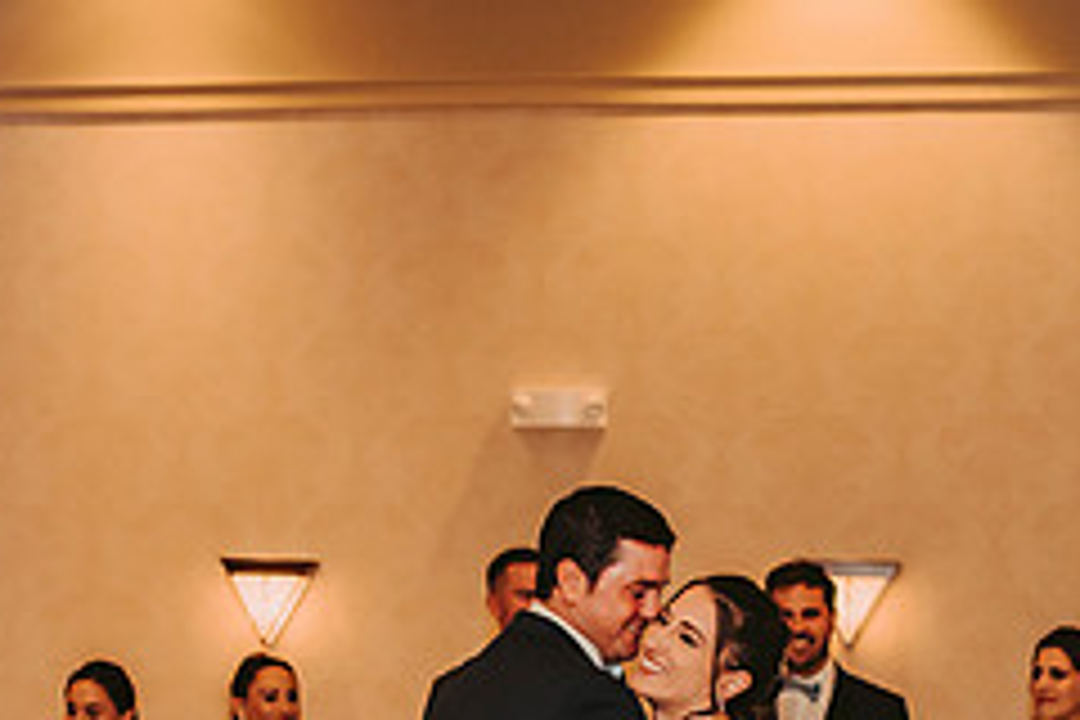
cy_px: 835
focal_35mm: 121
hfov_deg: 16.9
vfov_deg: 11.1
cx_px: 554
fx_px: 3630
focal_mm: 50
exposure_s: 1/125
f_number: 2.5
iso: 800
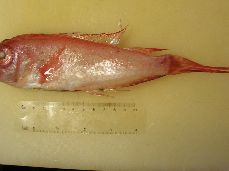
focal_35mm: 54
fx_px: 357
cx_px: 129
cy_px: 67
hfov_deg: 35.5
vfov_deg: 27.0
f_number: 2.8
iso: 64
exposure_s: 1/15.5
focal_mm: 7.8
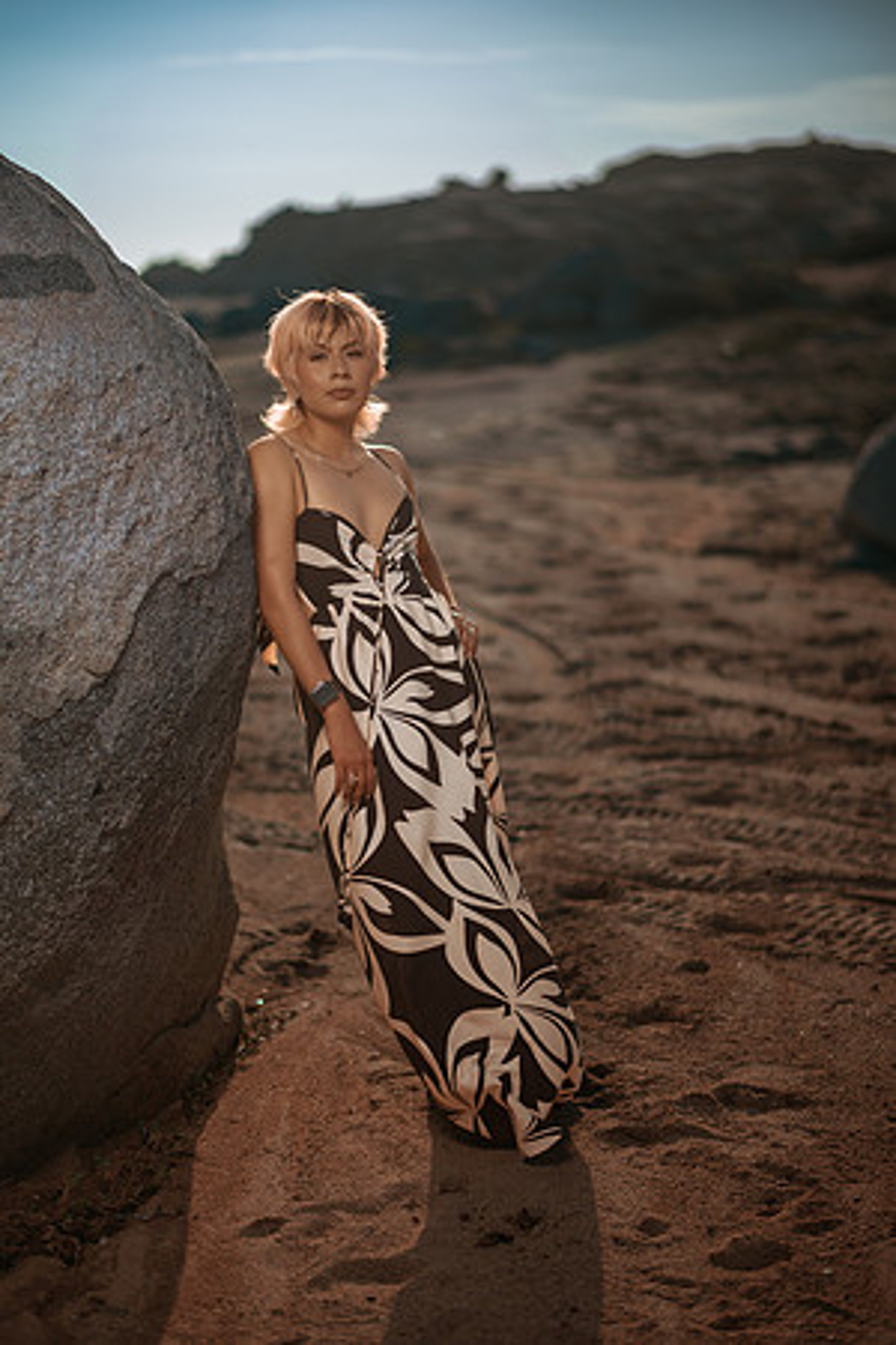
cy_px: 672
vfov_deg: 34.5
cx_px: 448
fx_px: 2165
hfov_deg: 23.4
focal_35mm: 58
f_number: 1.4
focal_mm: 58
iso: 50
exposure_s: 1/8000
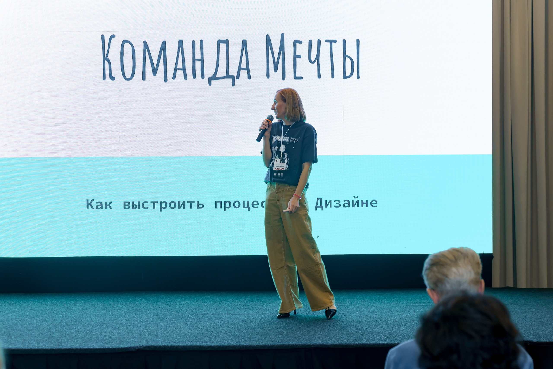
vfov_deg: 21.2
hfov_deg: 31.4
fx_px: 983
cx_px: 276
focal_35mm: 64
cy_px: 184
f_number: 4.5
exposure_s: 1/125
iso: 1000
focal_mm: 64
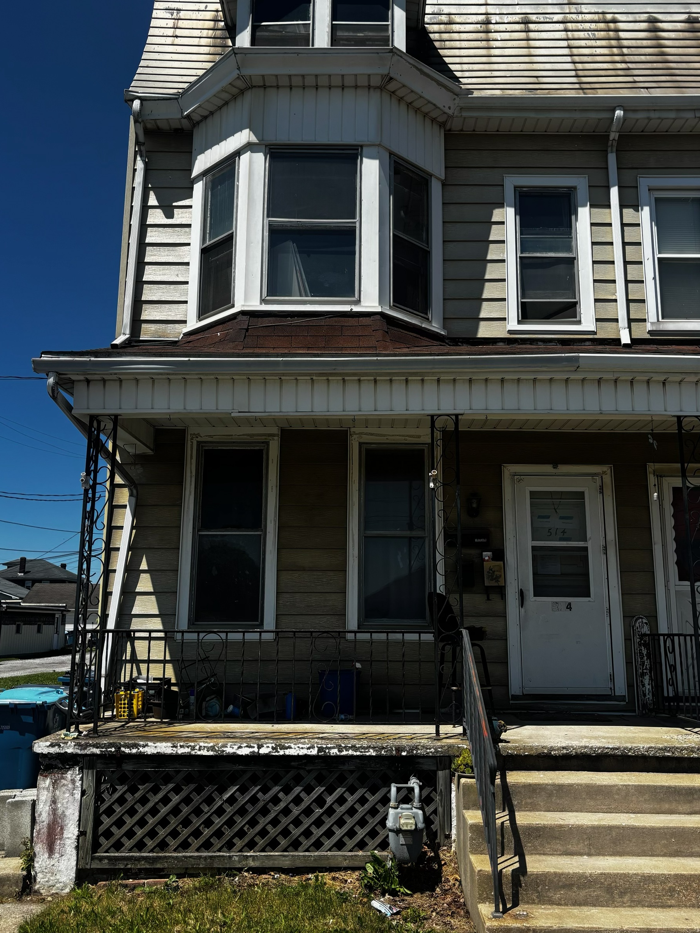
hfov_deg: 45.4
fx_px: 836
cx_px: 363
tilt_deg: +11.3
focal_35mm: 31
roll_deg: -0.8
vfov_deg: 58.3
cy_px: 444
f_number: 1.6
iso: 50
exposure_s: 1/3413
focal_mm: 5.96
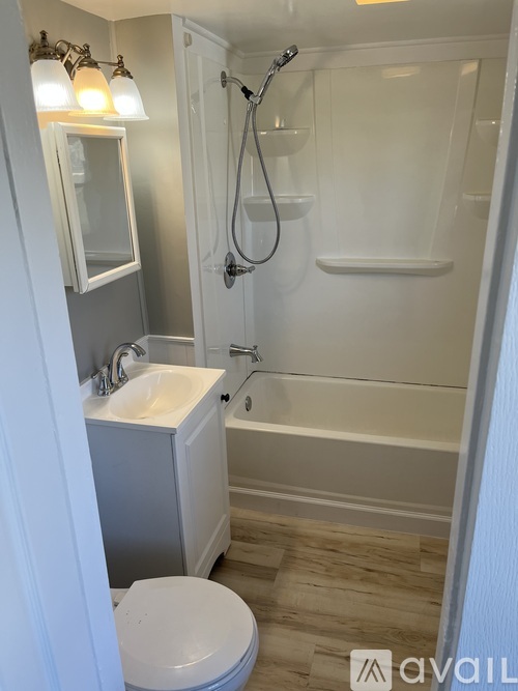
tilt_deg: -20.1
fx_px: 519
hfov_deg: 53.0
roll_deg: +2.2
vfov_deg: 67.3
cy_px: 346
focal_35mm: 26
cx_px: 259
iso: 64
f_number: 1.6
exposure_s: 1/158
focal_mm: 5.1
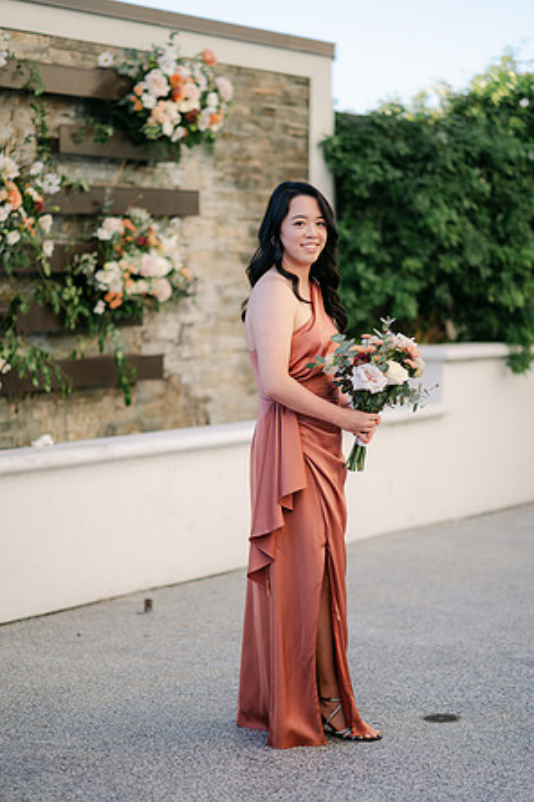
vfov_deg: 23.6
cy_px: 403
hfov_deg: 15.9
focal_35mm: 86
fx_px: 1913
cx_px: 268
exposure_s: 1/1250
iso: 100
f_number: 1.8
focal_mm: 85
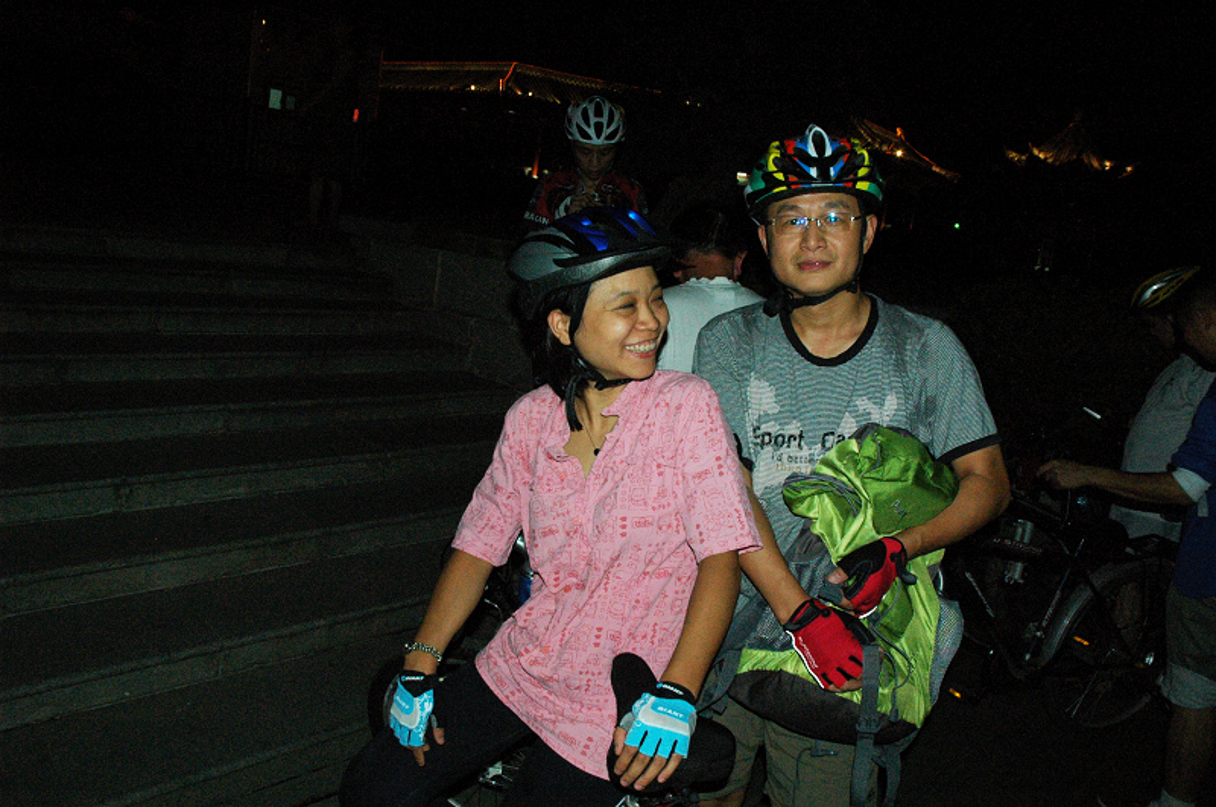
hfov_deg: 67.5
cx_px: 608
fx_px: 911
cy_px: 404
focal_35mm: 27
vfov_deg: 47.8
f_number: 8
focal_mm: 18
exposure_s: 1/60
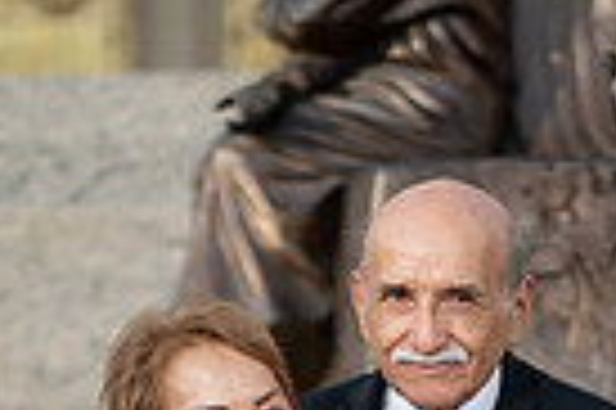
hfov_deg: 7.4
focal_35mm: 279
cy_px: 942
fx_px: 4768
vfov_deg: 4.8
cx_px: 364
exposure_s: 1/2000
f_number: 2.2
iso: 200
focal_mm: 85
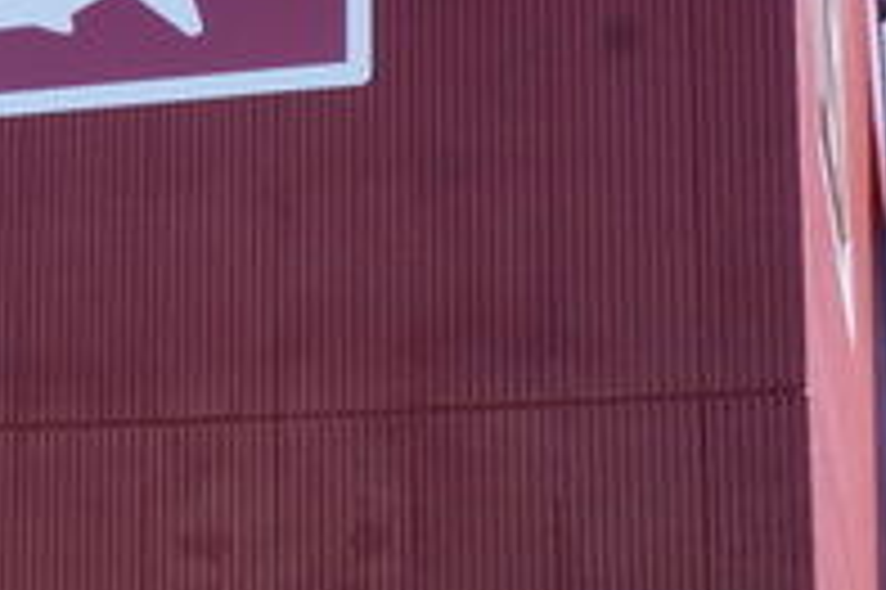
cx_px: -618
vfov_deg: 7.5
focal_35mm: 180
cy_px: -243
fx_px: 4428
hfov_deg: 10.8
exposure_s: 1/80
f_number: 16
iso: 200
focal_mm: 29
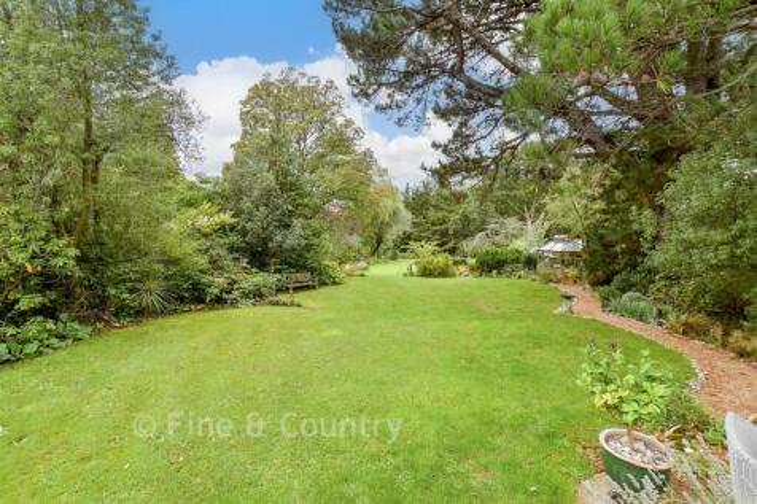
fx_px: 315
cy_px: 252
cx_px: 378
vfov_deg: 77.3
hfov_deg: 100.4
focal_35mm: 15
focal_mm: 10
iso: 160
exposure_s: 1/30
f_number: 8
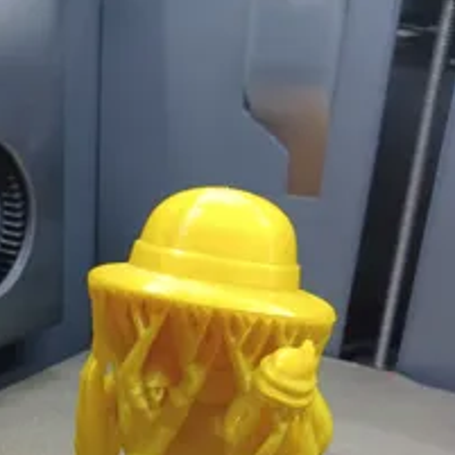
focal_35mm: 44
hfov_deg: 38.1
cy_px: 371
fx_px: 654
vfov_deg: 36.9
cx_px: 165
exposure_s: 1/33.3
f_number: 1.8
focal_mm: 4.6
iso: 400
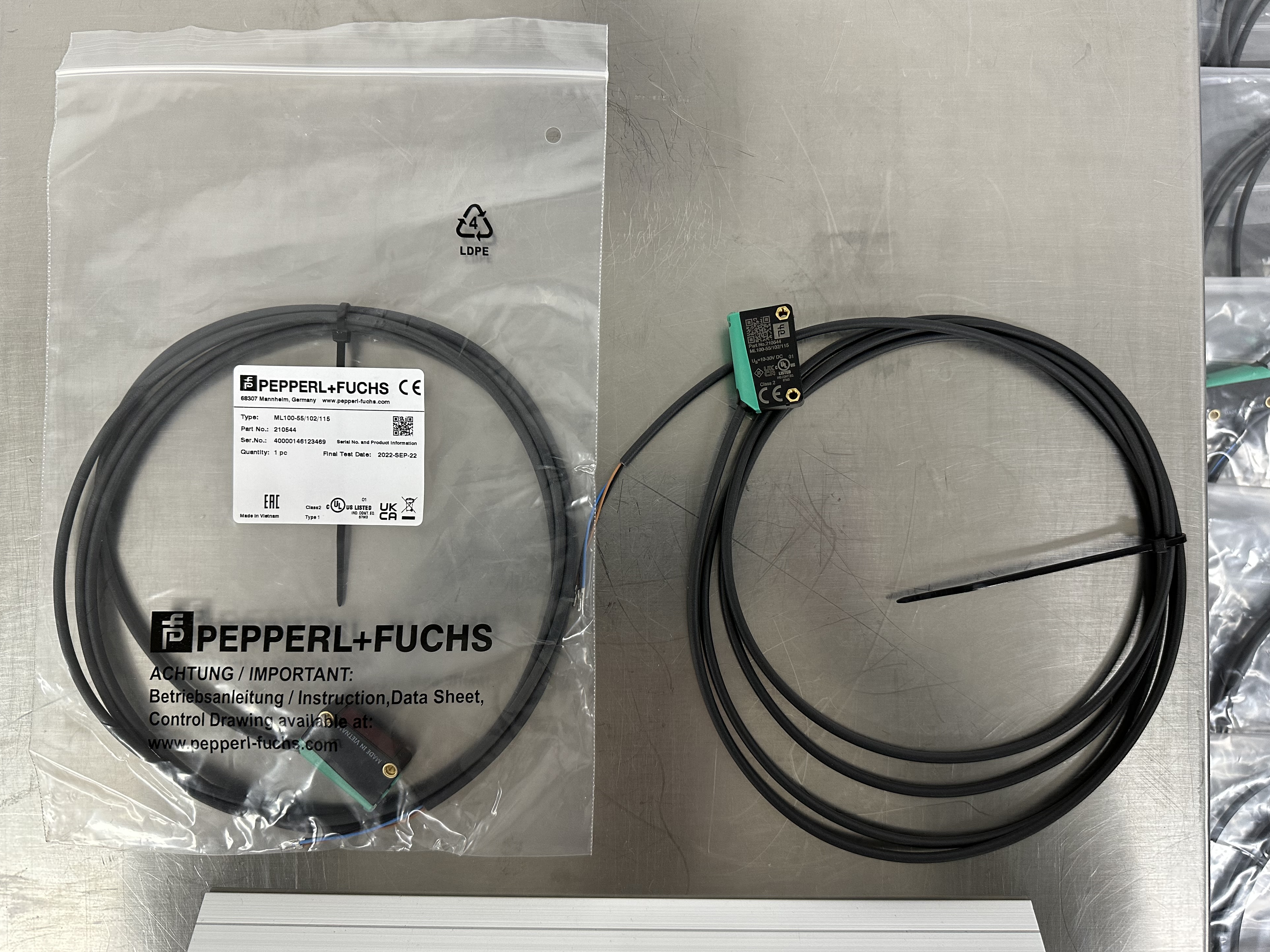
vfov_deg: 54.9
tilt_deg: -89.7
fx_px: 917
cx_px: 632
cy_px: 477
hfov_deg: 69.4
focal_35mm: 25
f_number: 1.78
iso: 200
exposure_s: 1/120
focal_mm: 6.86
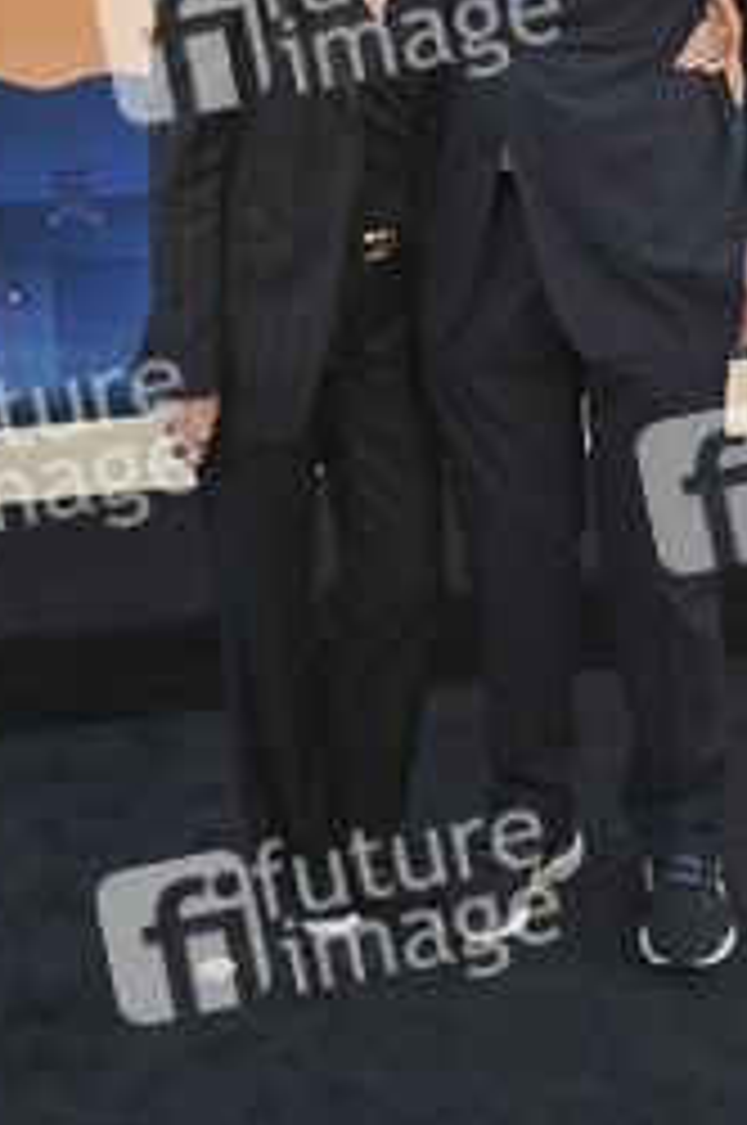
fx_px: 2247
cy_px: 243
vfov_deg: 27.6
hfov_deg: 18.8
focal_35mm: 72
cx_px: 459
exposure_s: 1/320
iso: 800
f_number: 7.1
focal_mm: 45
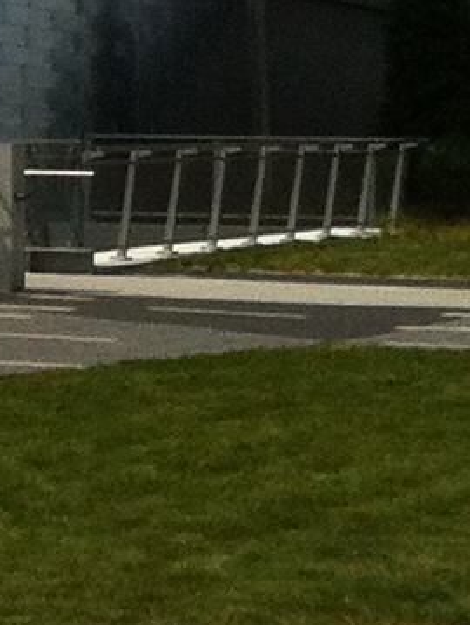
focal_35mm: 252
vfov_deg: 7.7
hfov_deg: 5.2
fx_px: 4554
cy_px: -212
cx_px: -1476
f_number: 2.8
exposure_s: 1/2514
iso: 80
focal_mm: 3.85
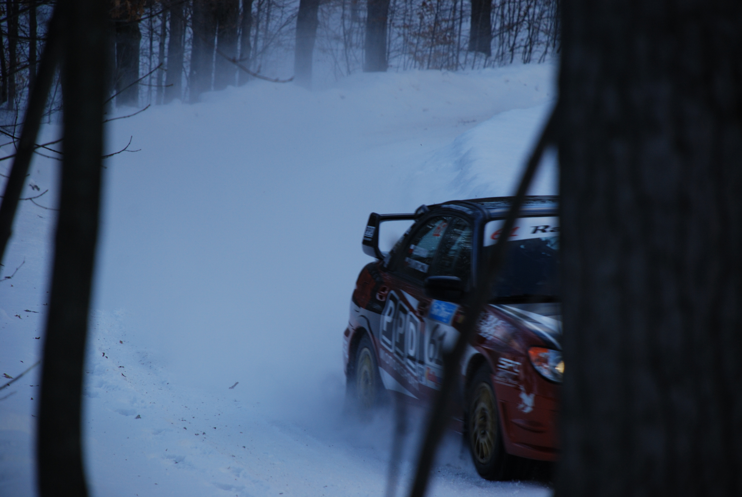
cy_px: 248
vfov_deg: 6.8
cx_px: 371
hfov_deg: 10.1
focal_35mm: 202
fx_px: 4179
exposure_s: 1/200
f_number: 5.6
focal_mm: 135
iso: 200
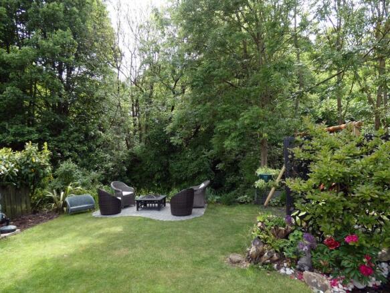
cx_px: 195
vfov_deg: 66.0
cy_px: 146
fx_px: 225
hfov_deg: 81.8
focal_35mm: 20
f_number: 2.8
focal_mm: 3.6
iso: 80
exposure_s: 1/250
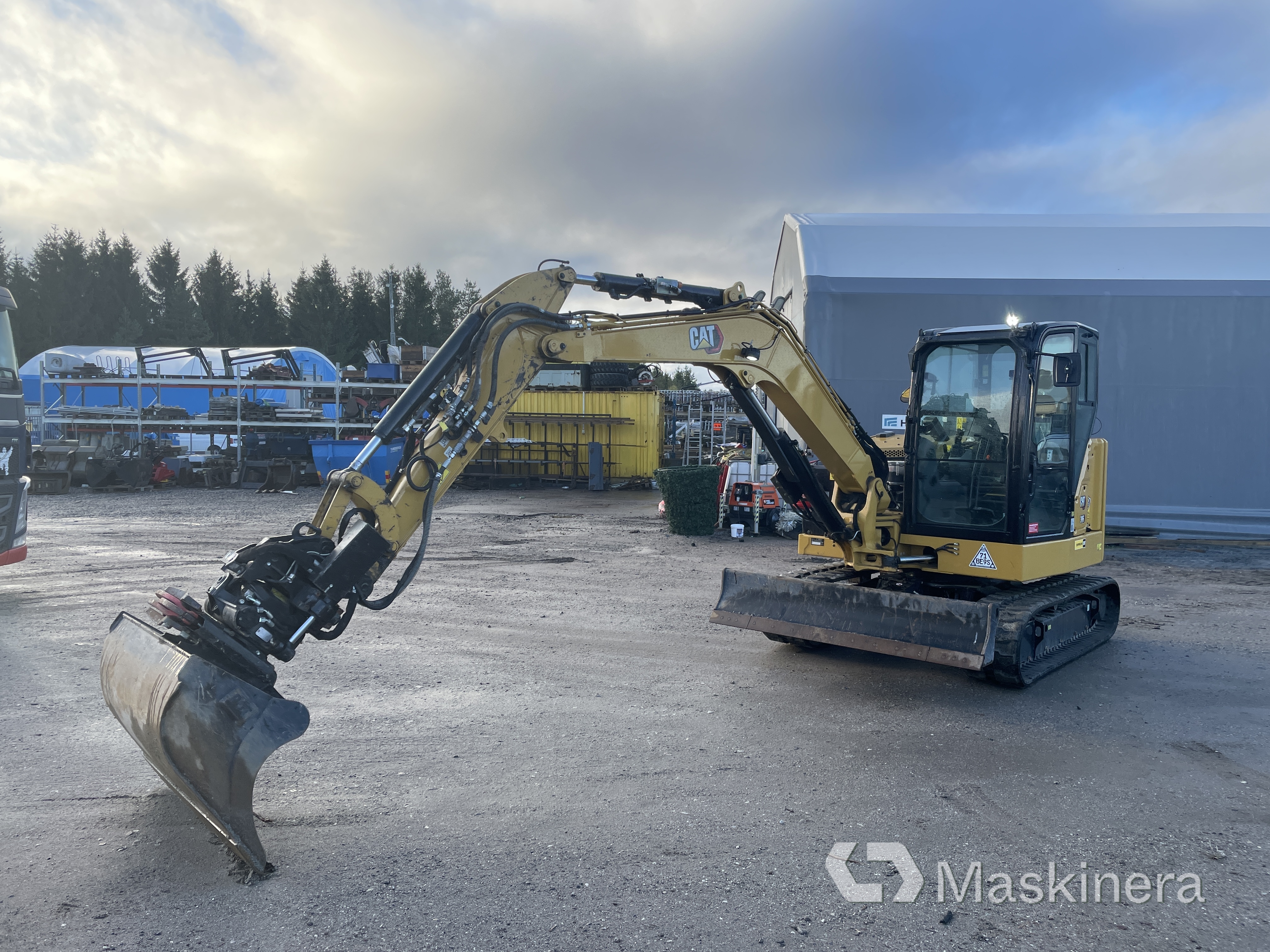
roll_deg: -0.1
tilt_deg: -4.4
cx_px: 635
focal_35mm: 26
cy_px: 476
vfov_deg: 53.1
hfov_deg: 67.3
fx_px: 954
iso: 32
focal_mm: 4.2
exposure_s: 1/849
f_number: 1.6
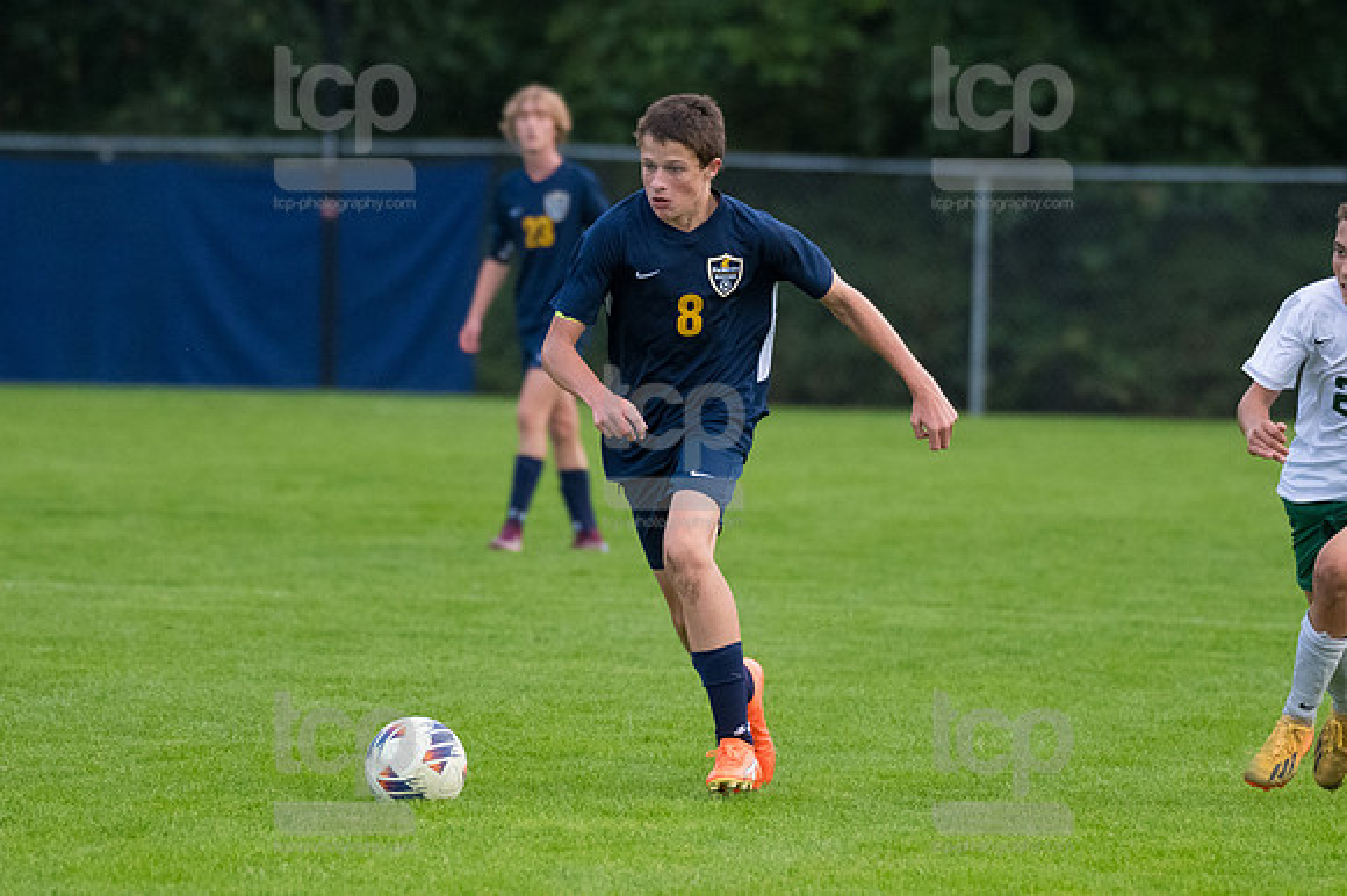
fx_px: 18510
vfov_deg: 2.8
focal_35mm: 495
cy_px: 448
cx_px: 674
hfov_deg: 4.2
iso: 3200
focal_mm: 330
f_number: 5.6
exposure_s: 1/2000
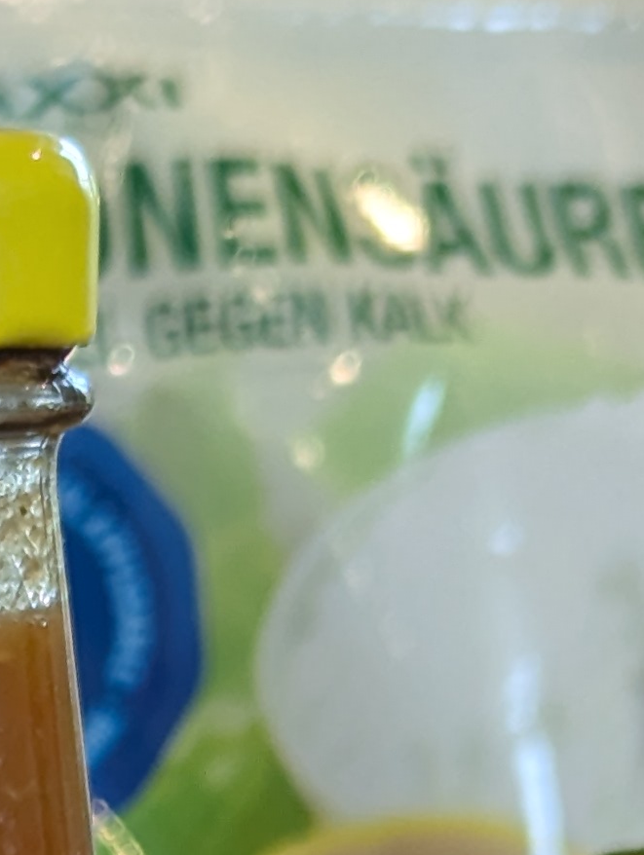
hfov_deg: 6.6
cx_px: -414
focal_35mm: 223
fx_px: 5518
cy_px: 1900
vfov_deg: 8.3
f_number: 1.85
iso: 49
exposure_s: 1/99.9
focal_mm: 6.81
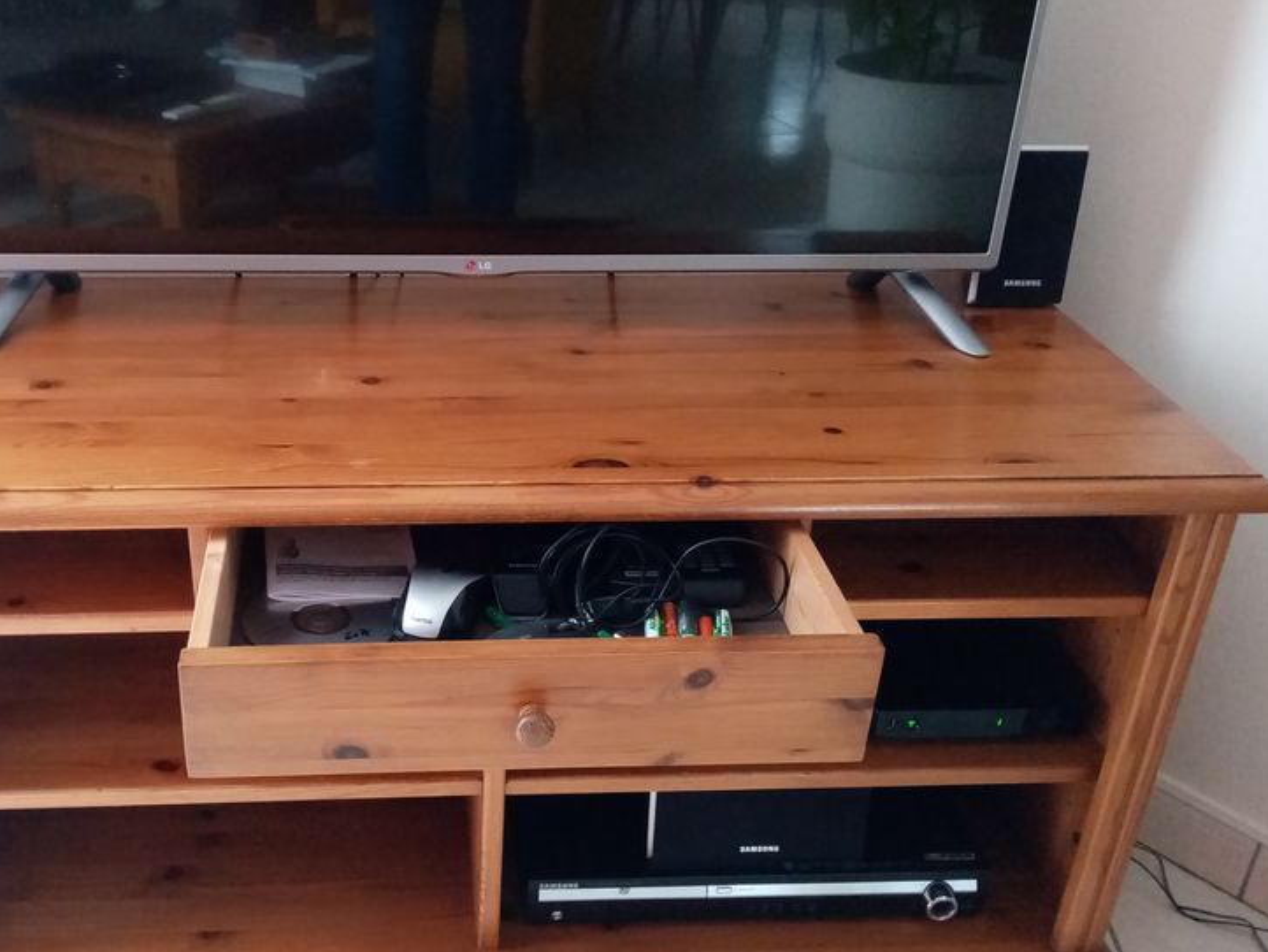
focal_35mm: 36
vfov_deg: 39.7
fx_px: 1319
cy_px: 487
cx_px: 455
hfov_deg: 50.7
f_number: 1.8
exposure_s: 1/20
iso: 797
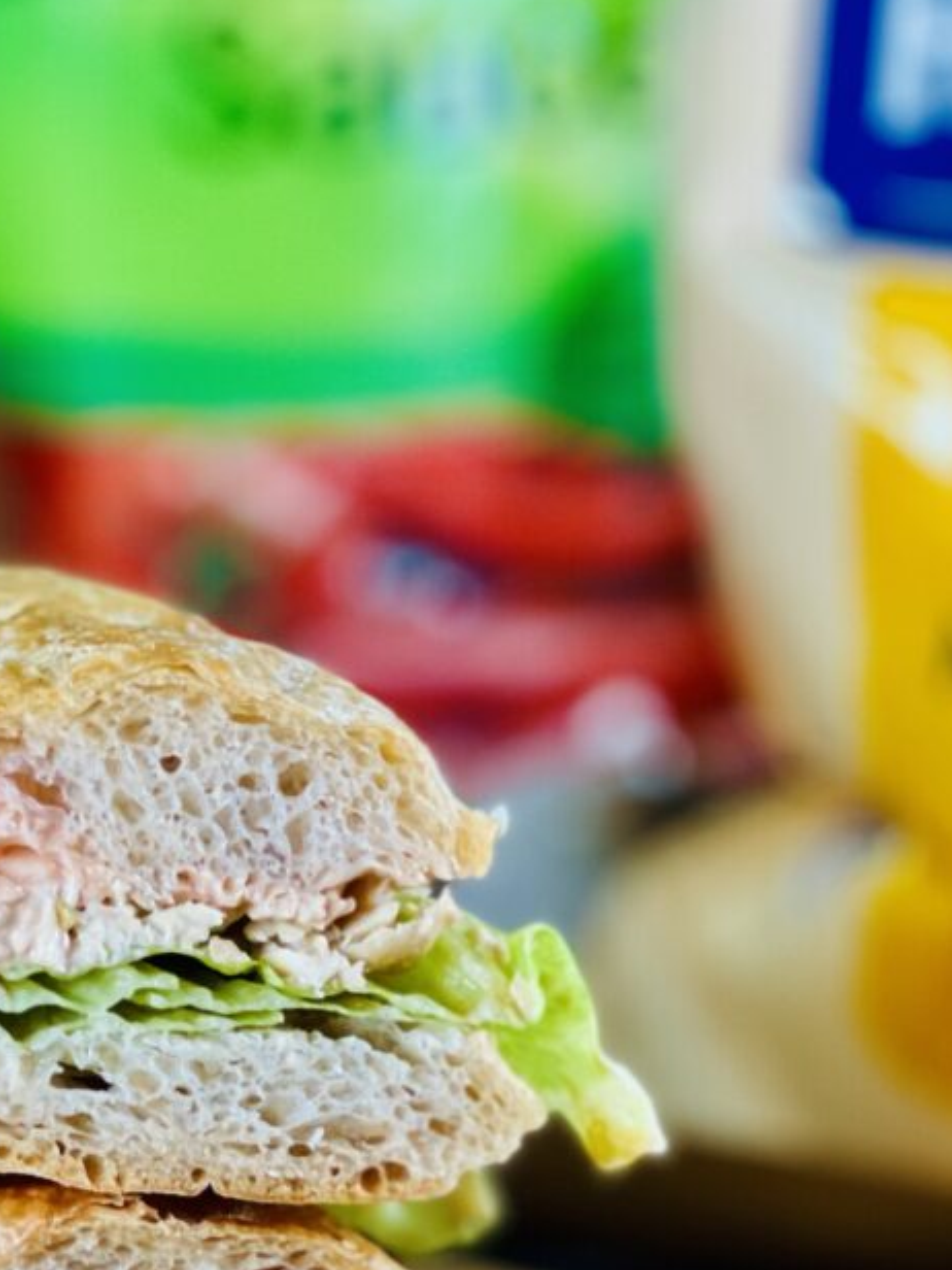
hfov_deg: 11.6
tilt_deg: -16.0
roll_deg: +1.2
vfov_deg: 15.4
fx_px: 4694
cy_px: 843
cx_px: 237
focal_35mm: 128
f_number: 2.8
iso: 125
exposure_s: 1/121
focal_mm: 9
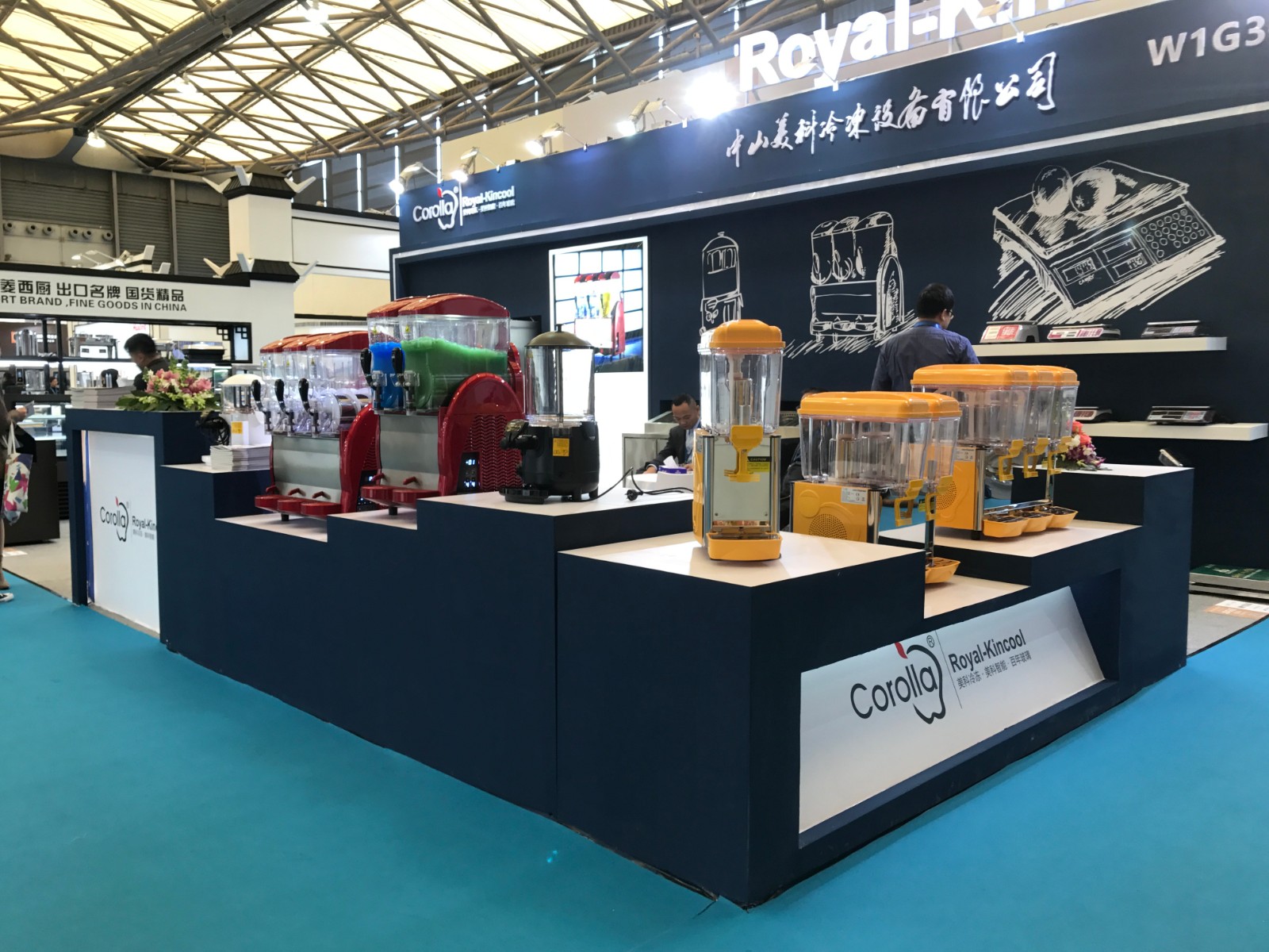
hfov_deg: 63.4
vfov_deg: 49.7
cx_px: 634
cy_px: 476
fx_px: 1026
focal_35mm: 28
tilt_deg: -3.3
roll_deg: -0.1
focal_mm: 3.99
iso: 32
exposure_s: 1/50
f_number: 1.8
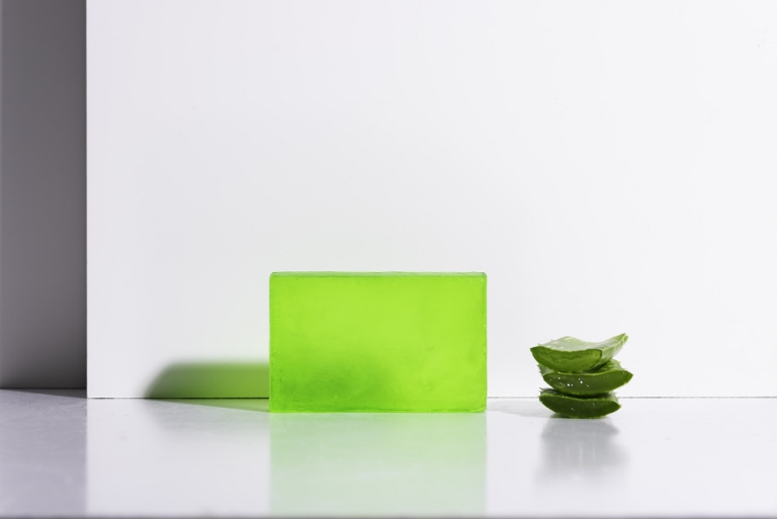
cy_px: 252
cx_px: 395
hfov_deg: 11.6
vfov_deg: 7.8
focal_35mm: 177
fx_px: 3822
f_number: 9
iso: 100
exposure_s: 1/640
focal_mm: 170
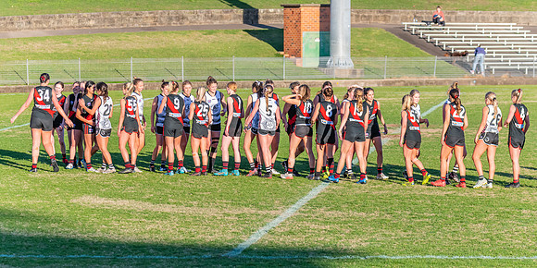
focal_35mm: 212
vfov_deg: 5.2
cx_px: 270
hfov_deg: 10.4
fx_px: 2939
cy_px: 154
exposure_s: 1/1250
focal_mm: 190
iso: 800
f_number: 7.1
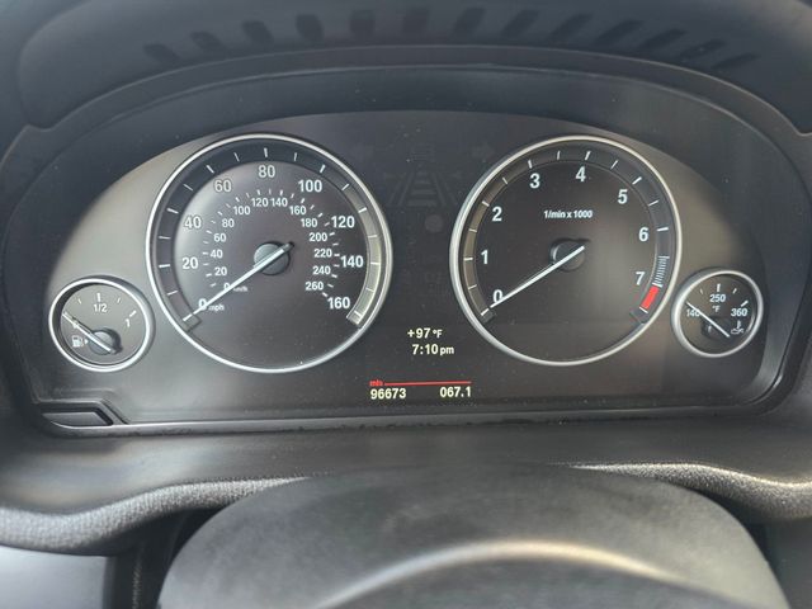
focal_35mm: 23
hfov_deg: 73.9
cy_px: 304
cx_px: 406
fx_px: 540
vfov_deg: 58.9
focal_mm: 6.3
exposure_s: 1/30
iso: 320
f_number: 1.7
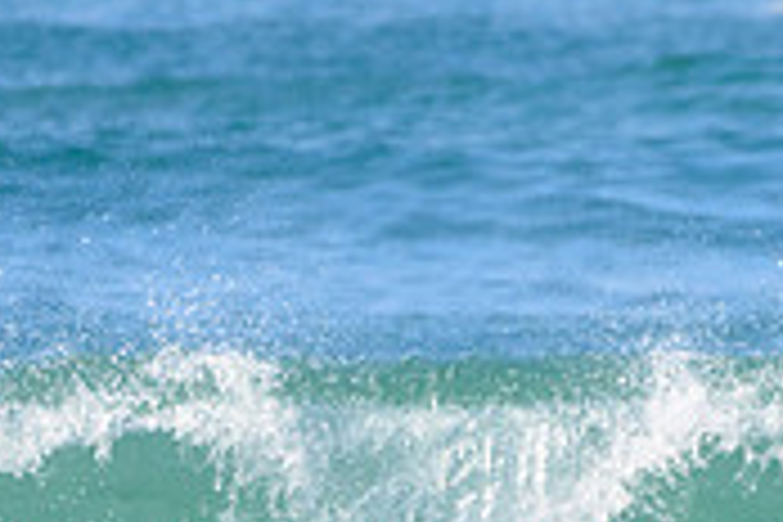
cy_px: 776
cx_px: 842
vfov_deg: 0.6
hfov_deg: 0.8
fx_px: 54306
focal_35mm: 2497
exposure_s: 1/2000
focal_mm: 500
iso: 450
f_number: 5.6
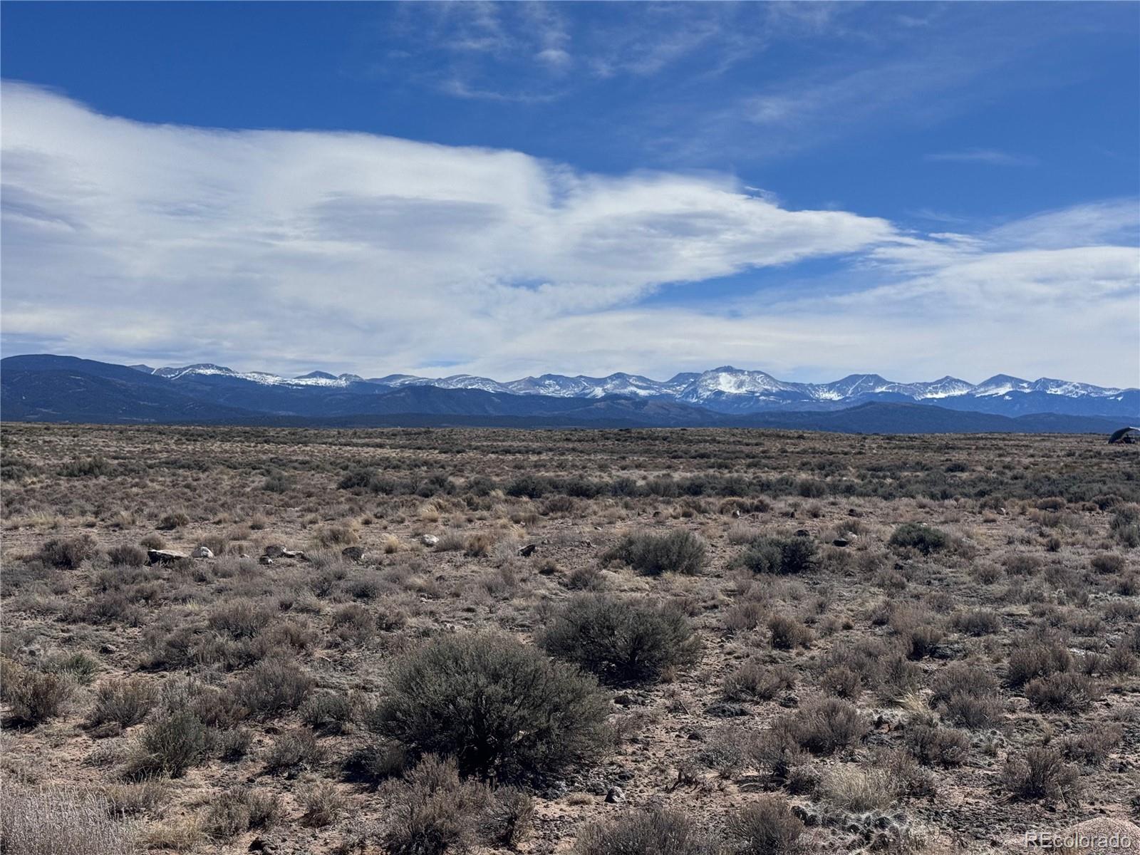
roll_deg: +0.0
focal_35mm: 48
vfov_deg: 30.3
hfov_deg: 39.7
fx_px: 1581
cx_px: 570
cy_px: 428
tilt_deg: +0.1
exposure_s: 1/12500
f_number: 1.78
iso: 64
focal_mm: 6.76
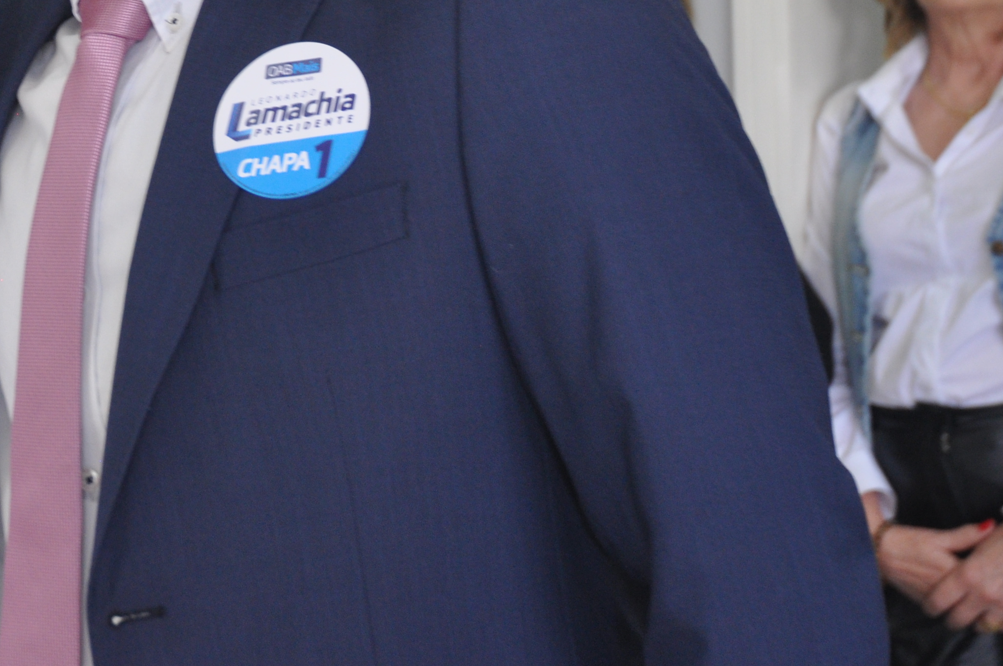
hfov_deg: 18.7
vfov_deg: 12.6
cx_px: 62
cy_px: -28
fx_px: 2977
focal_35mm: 107
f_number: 4
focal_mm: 34
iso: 560
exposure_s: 1/60
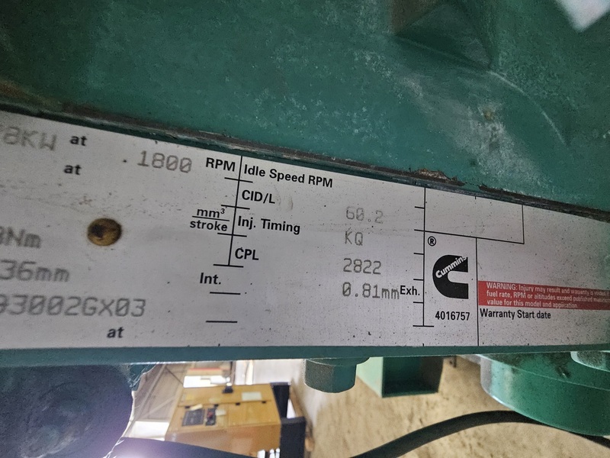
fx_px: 229
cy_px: 229
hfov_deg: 106.2
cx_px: 305
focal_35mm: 13
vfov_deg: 89.9
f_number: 2.2
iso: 1000
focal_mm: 2.2
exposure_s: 1/26.5
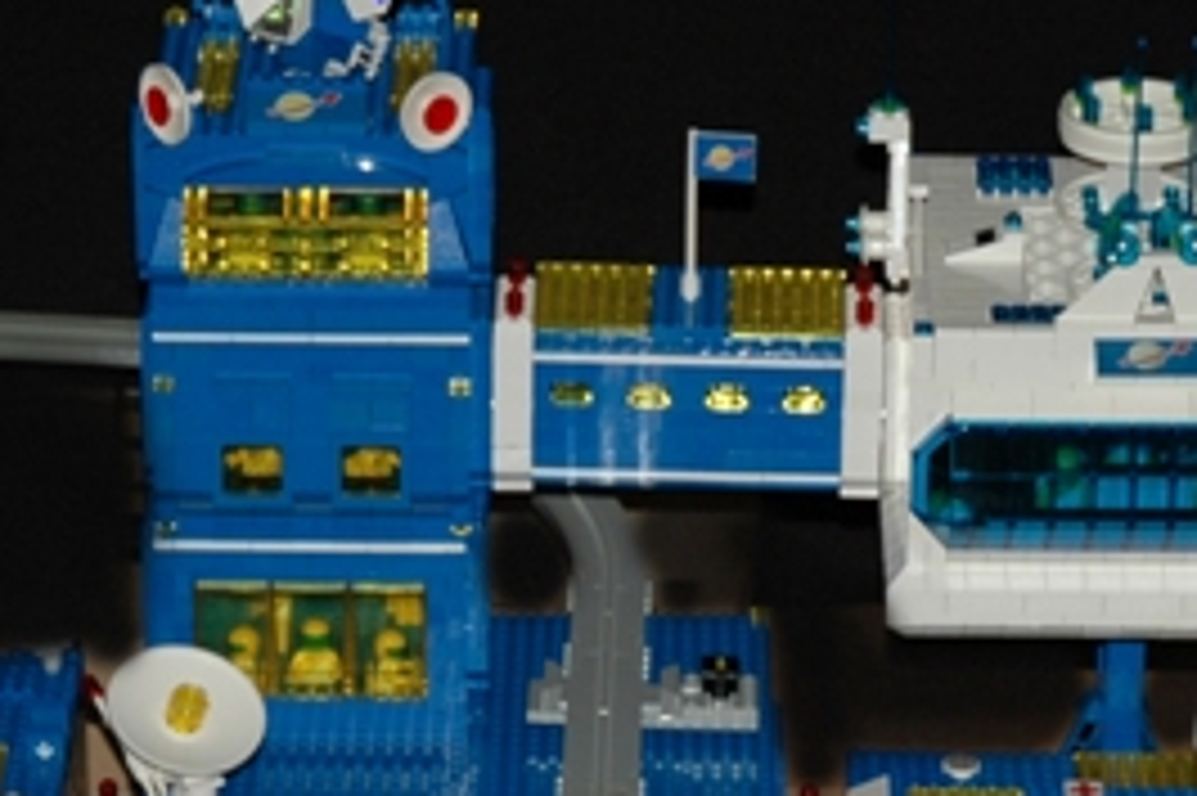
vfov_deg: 6.9
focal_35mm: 199
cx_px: 706
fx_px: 6612
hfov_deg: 10.3
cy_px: 839
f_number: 4.5
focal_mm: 46
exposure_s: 1/60
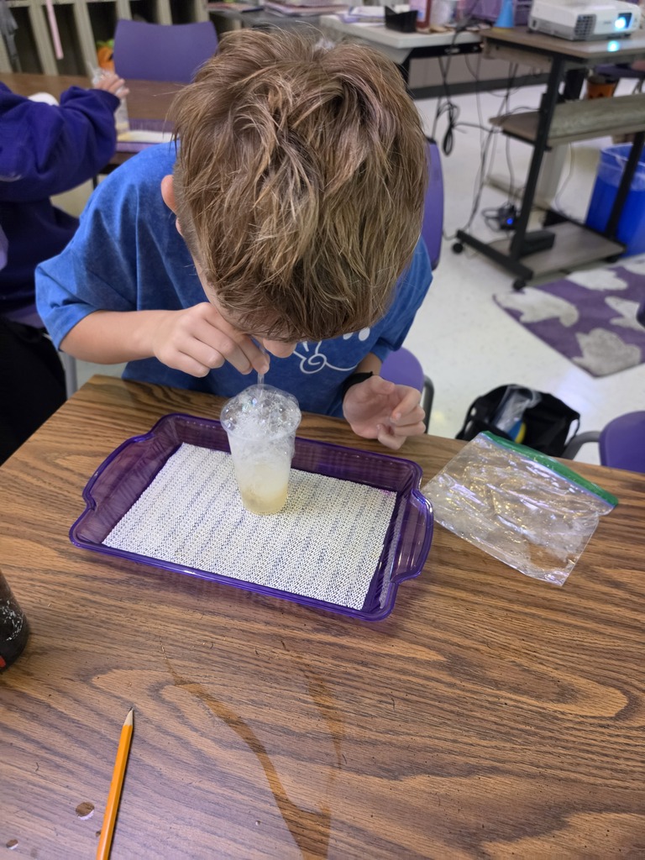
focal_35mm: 23
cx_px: 322
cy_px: 430
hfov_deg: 58.9
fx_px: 571
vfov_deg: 73.9
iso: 800
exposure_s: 1/120
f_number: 1.4
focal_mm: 6.5
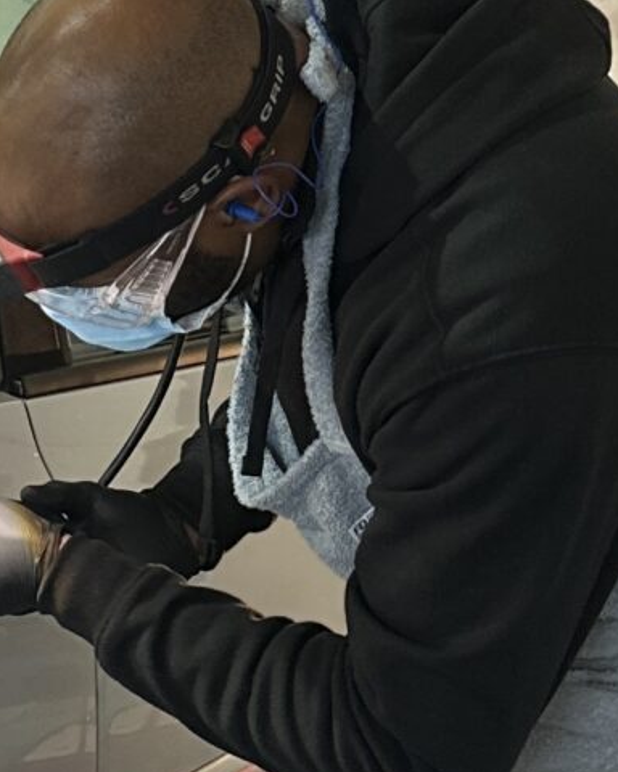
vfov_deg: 15.4
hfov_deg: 12.0
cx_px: -185
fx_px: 2858
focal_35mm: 125
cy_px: 357
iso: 500
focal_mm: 6.86
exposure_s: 1/50
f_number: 1.78
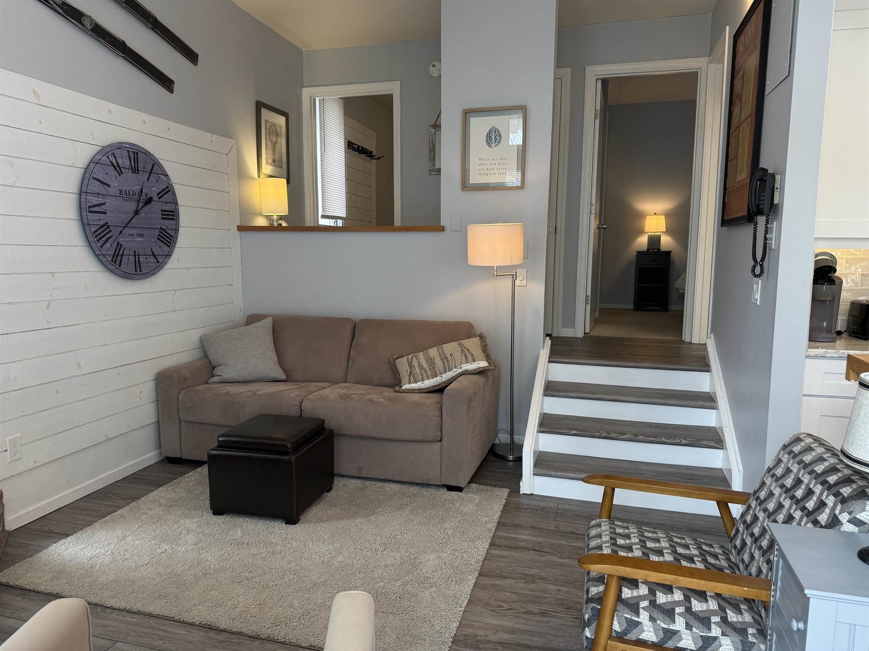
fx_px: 602
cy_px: 326
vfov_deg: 56.8
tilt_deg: -6.9
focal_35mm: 24
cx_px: 434
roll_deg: -0.4
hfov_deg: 71.6
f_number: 1.78
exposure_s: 1/120
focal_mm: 6.76
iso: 100
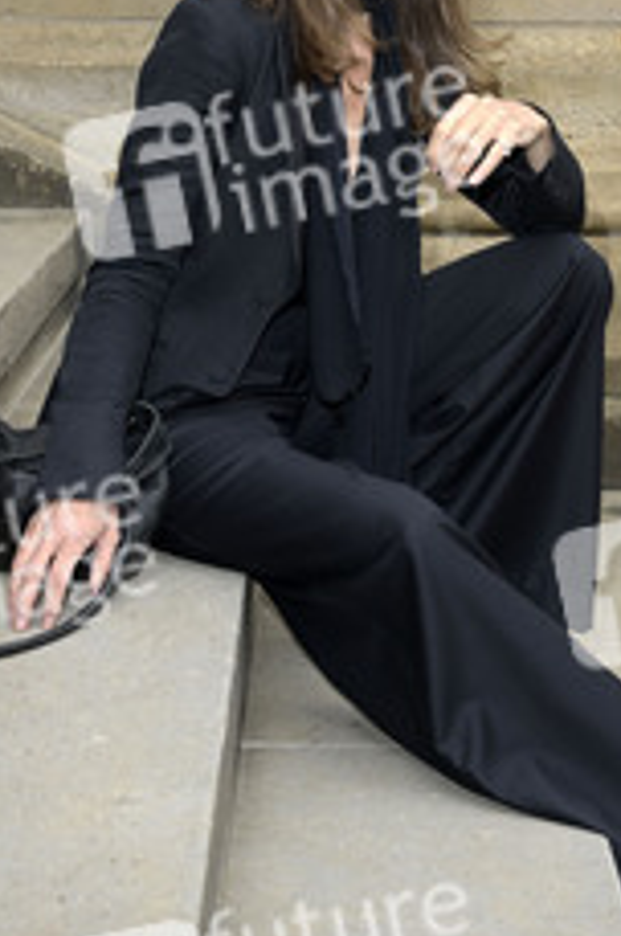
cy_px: 368
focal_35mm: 77
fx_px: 1998
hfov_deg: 17.6
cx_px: 392
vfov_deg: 26.3
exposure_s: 1/250
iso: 500
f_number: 5.6
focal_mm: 44
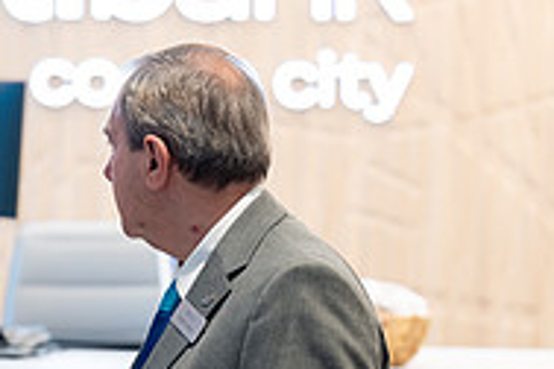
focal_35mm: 283
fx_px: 4355
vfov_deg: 4.9
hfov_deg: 7.2
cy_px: 277
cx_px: -135
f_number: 3.2
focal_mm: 90
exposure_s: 1/200
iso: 800
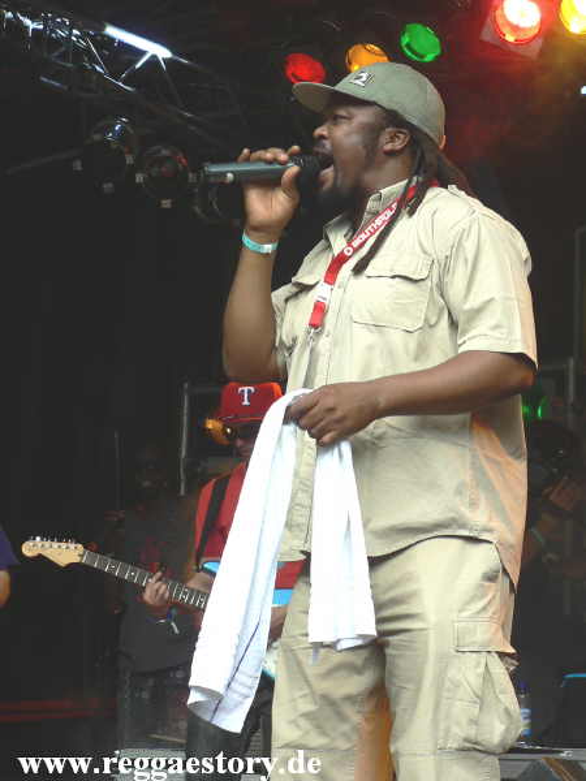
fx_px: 2077
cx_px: 293
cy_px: 390
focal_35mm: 92
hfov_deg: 16.1
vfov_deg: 21.3
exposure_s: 1/100
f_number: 3.6
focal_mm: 15.8
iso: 64
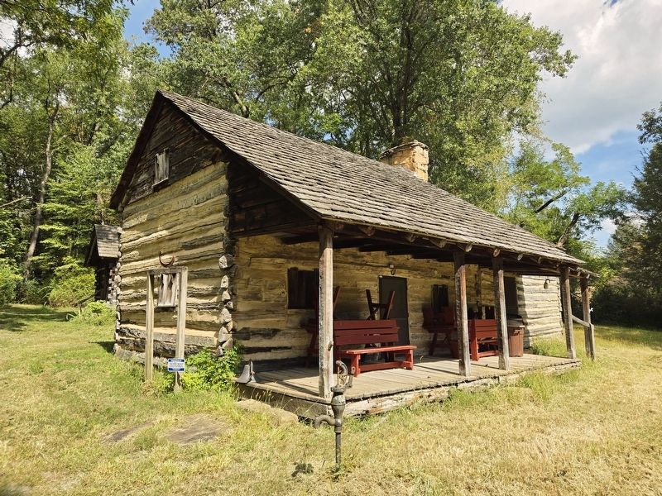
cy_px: 248
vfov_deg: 58.9
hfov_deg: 73.9
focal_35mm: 23
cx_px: 331
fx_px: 440
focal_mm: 5.4
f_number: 1.8
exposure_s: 1/1321
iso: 25
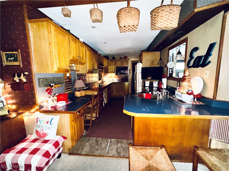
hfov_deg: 102.1
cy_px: 86
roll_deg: +0.5
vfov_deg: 85.6
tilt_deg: -7.2
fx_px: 93
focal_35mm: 14
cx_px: 114
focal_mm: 2.22
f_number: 2.2
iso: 500
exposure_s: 1/26
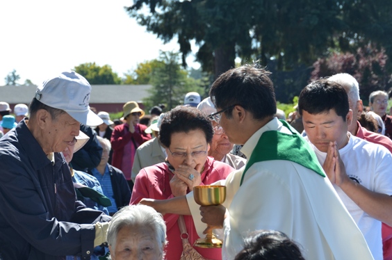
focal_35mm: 111
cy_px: 113
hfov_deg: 18.5
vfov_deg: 12.3
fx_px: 1202
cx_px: 183
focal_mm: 65
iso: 140
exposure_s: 1/250
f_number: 8
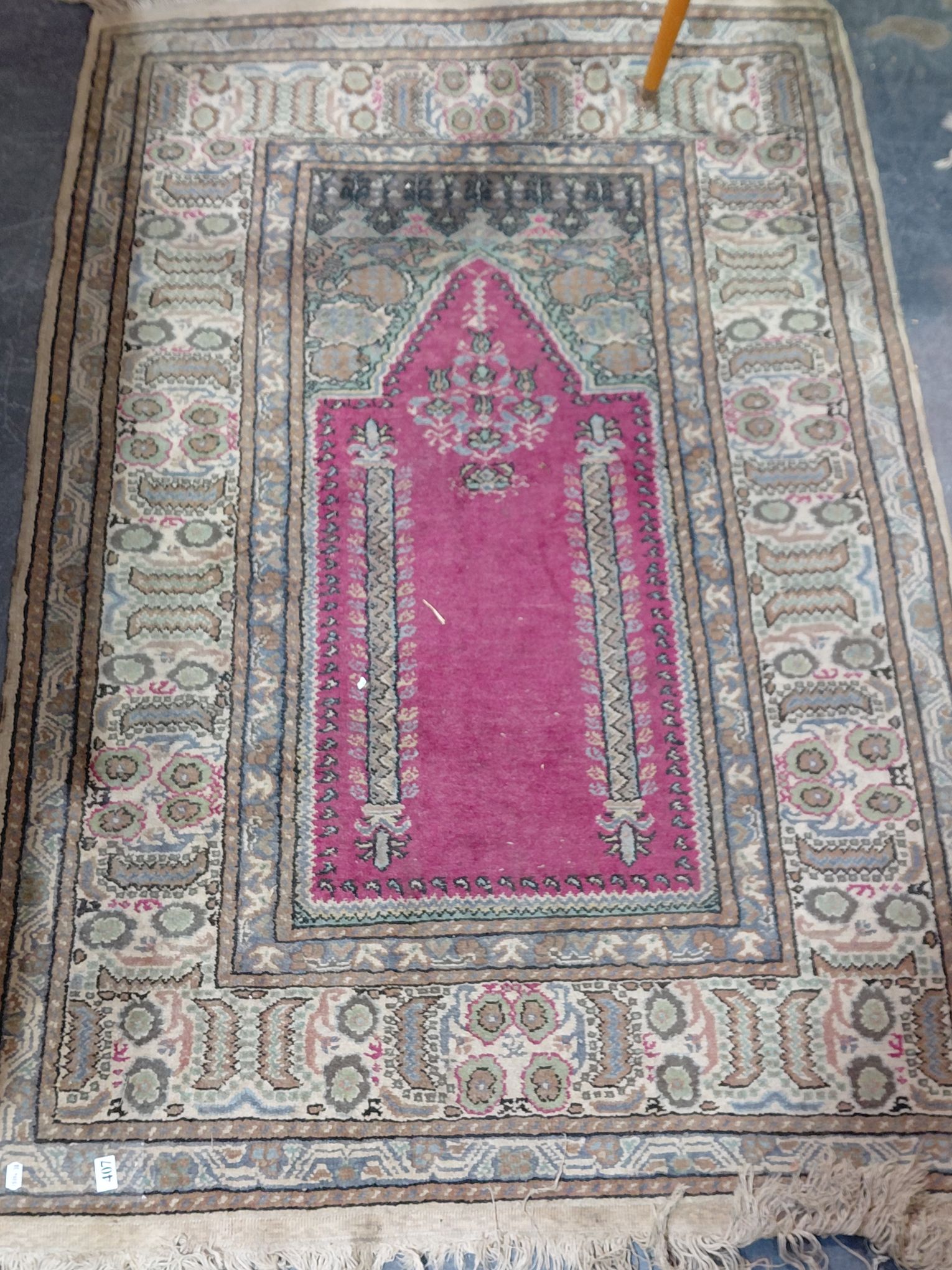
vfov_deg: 69.4
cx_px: 476
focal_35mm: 25
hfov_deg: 54.9
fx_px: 917
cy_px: 635
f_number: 1.8
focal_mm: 4.69
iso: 125
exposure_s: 1/50.1
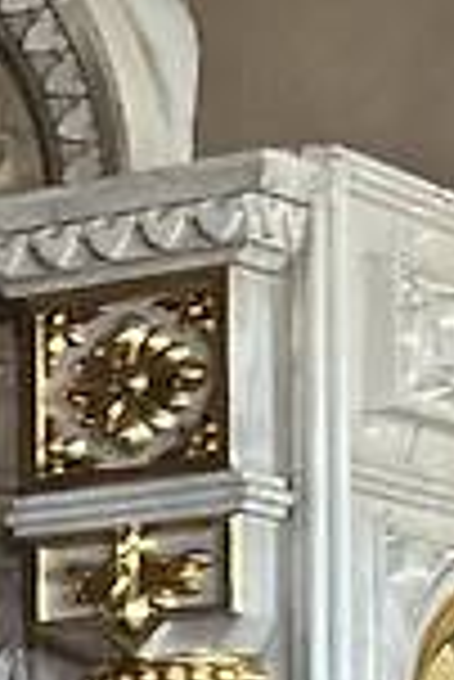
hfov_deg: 5.1
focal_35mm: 215
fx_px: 4057
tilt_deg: -0.1
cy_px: 1085
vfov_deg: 9.3
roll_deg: +1.3
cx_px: -1843
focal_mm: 5.96
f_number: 1.6
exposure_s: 1/39
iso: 640
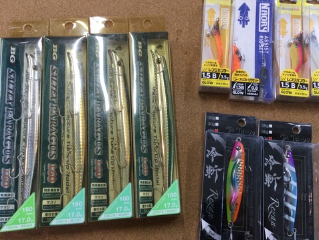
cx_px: 175
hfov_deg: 47.8
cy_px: 115
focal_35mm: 39
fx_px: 359
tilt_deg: -75.1
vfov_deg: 36.8
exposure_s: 1/30
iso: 32
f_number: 2.4
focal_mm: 3.3
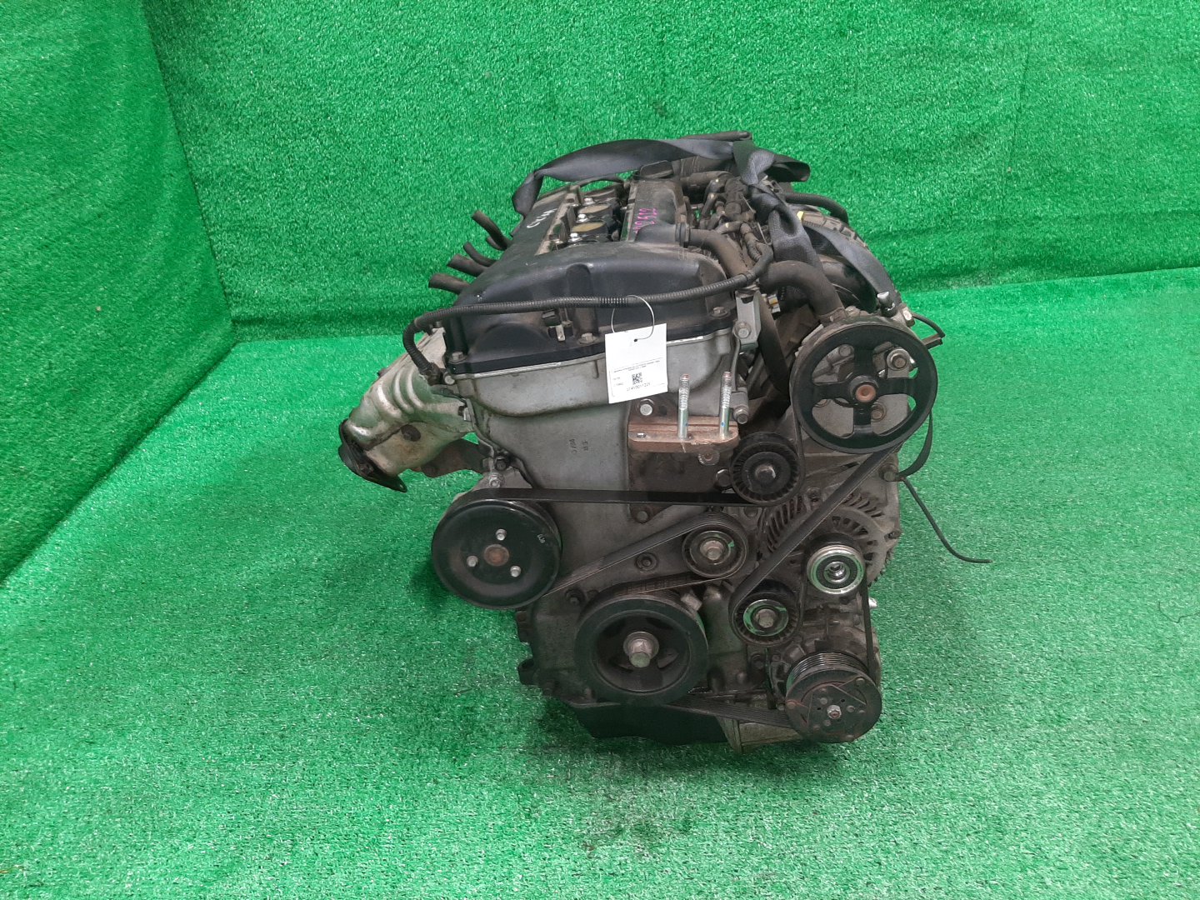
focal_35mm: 26
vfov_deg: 53.1
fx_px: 901
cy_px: 450
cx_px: 600
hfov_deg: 67.3
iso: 214
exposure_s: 1/50
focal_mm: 3.93
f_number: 1.7
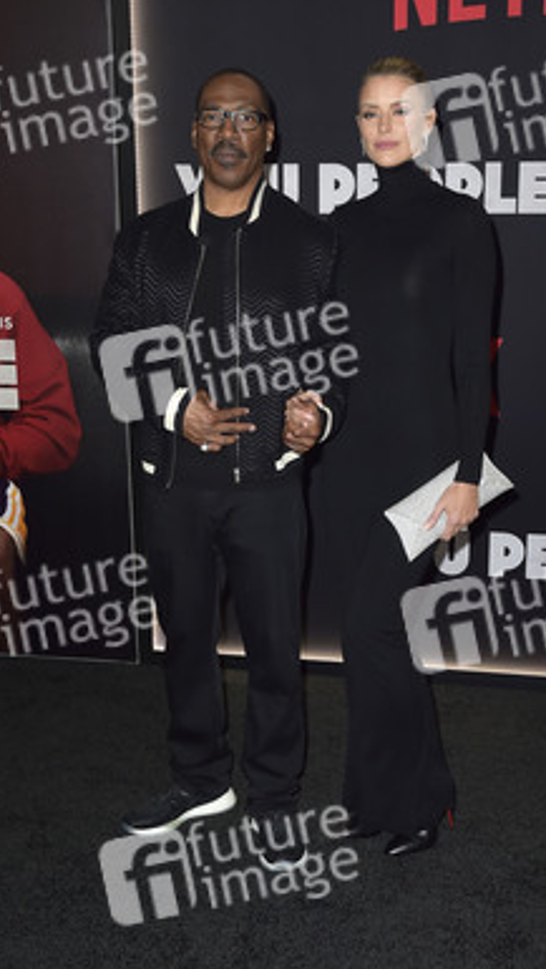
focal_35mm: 37
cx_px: 303
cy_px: 488
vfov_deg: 54.0
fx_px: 951
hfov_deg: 32.0
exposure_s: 1/250
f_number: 6.3
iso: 500
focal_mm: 34
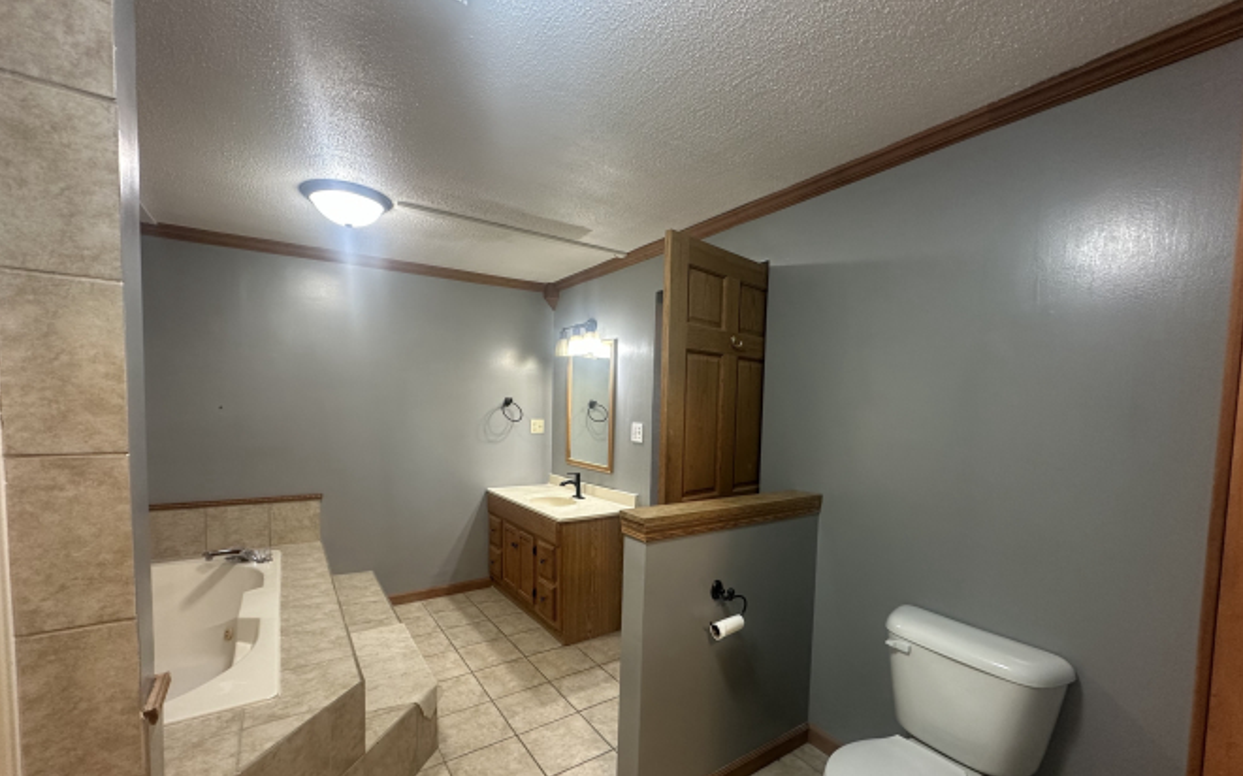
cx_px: 624
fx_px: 508
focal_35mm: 15
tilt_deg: -3.5
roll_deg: -2.4
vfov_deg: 74.4
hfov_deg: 101.5
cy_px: 441
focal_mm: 2.22
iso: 200
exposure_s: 1/60
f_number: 2.2
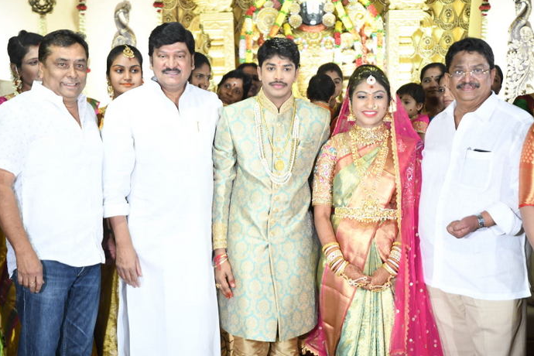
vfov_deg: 19.5
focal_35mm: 70
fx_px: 1038
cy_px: 178
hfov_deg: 28.8
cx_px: 264
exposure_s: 1/160
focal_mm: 46
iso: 1600
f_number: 3.5
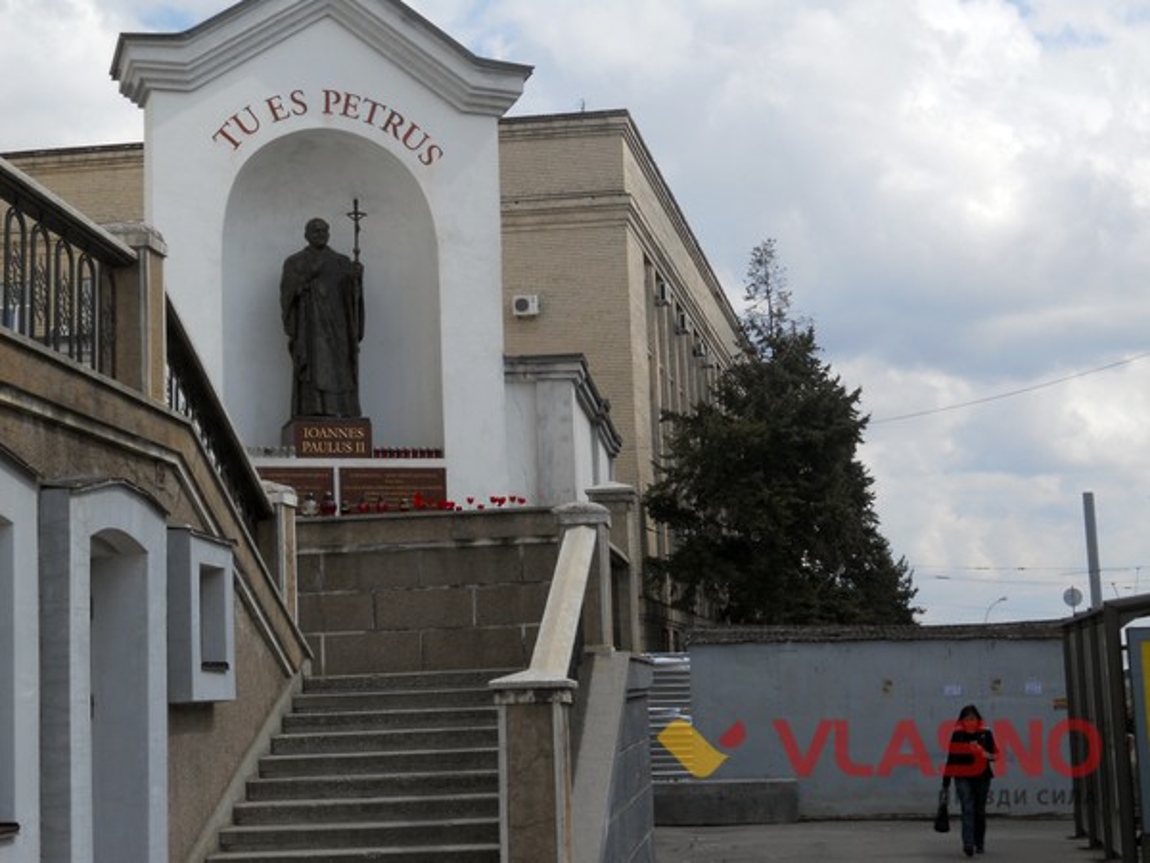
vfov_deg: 27.0
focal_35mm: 54
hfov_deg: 35.5
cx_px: 575
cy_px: 432
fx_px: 1794
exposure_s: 1/640
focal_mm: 9.8
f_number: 4.8
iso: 80
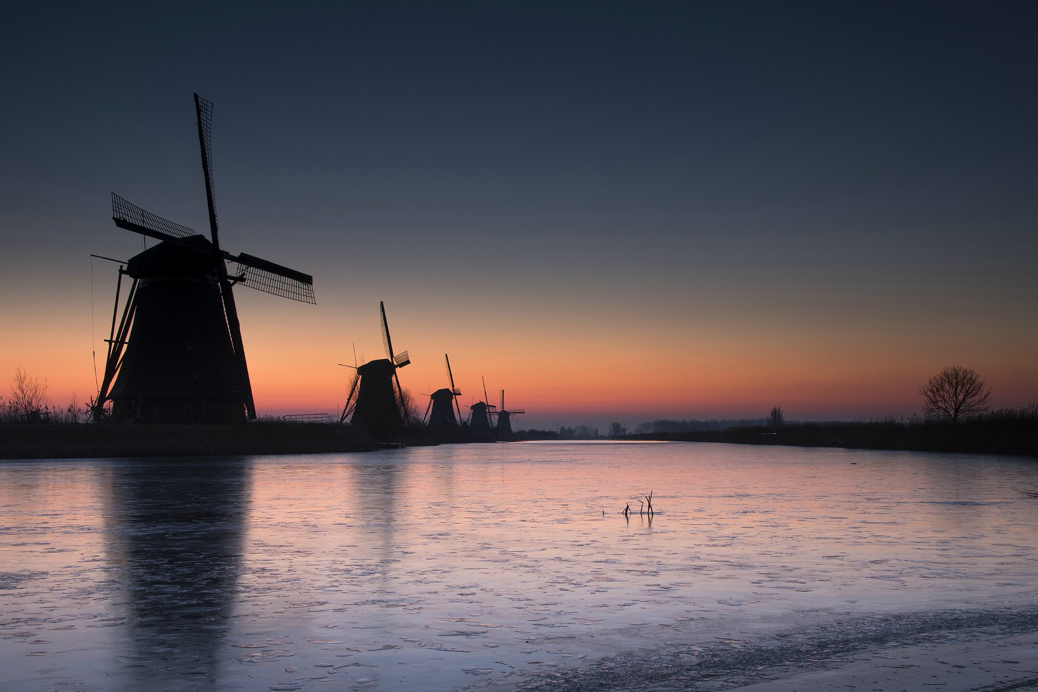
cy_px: 346
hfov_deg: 46.4
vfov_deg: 31.9
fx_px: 1211
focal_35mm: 42
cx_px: 519
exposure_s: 4
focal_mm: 42
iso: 200
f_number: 13
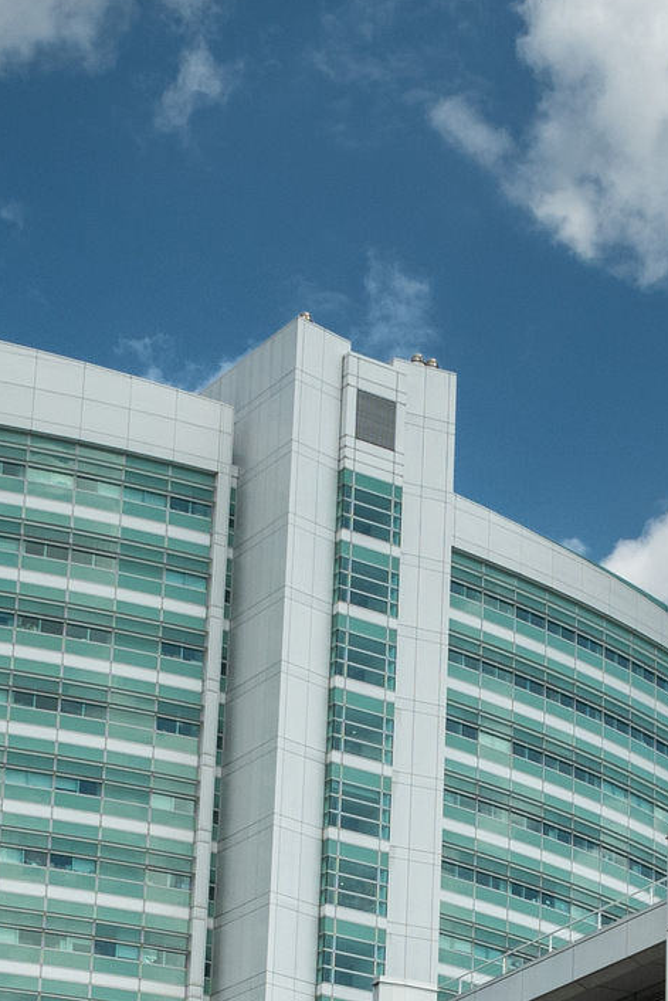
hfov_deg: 13.7
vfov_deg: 19.7
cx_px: 654
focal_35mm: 99
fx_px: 2754
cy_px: 1096
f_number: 6.3
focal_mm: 14
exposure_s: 1/640
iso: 200
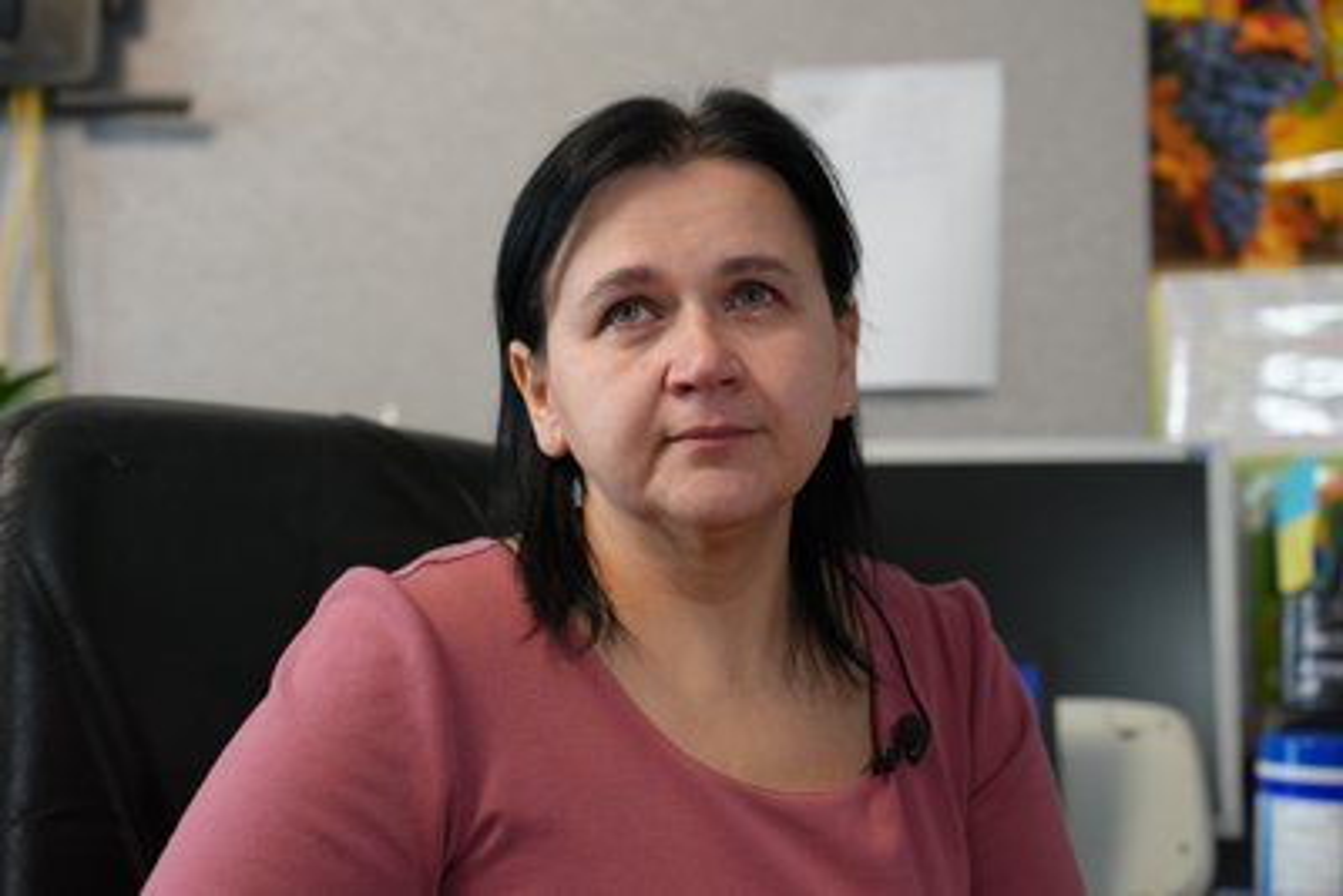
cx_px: 672
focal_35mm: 70
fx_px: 2612
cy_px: 448
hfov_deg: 28.8
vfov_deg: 19.5
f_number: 4
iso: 3200
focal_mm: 70
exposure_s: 1/160
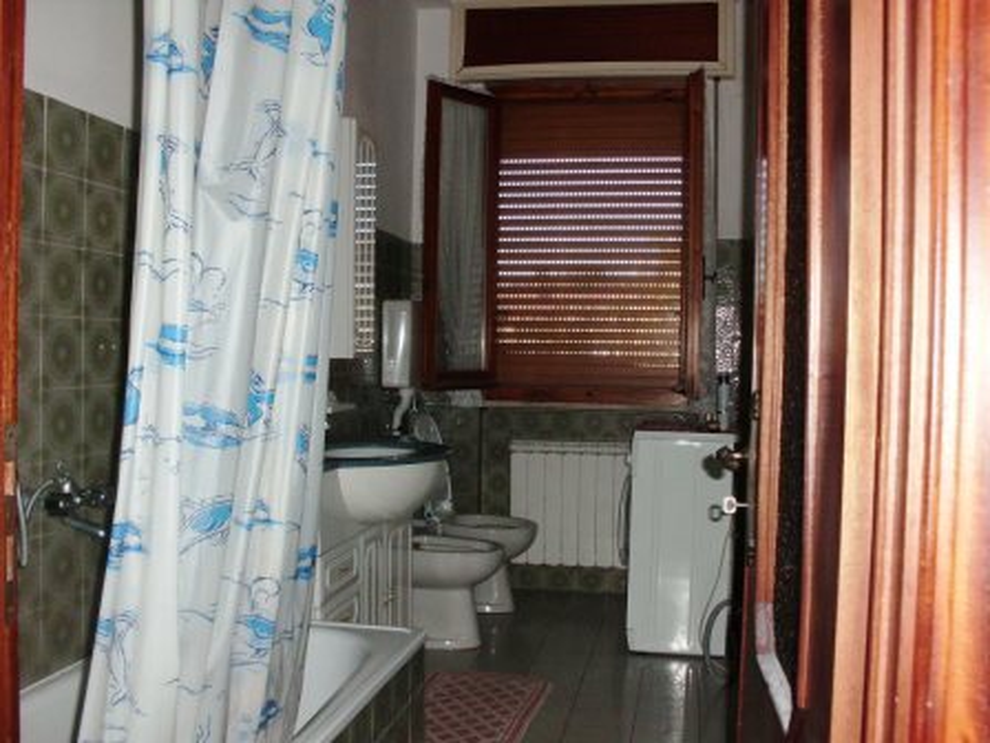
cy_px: 372
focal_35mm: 36
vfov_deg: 39.7
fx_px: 1030
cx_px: 495
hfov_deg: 51.4
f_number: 2.9
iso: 200
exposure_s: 1/60
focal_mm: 6.3
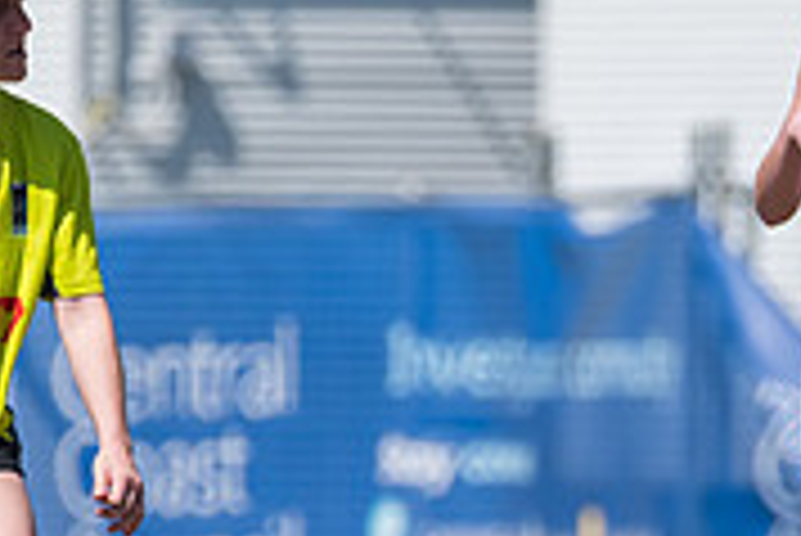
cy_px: 743
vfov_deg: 0.7
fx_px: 45248
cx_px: 1035
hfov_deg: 1.0
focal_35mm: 2032
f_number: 6.3
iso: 800
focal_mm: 500
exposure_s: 1/4000
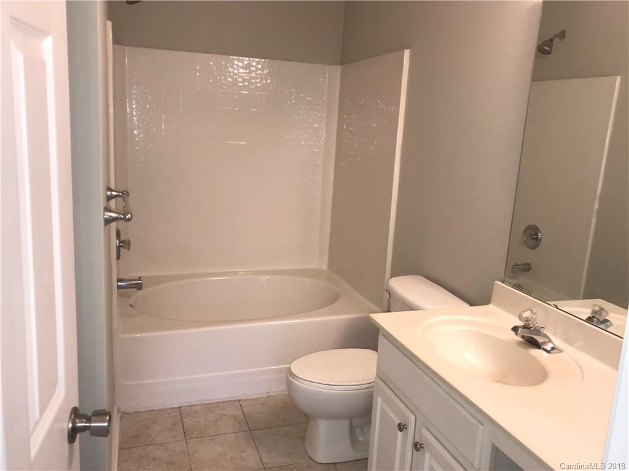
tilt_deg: -10.5
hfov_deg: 63.5
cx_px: 314
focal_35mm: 28
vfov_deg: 49.7
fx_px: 509
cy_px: 236
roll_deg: +0.0
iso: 25
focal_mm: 3.99
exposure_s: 1/30
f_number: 1.8
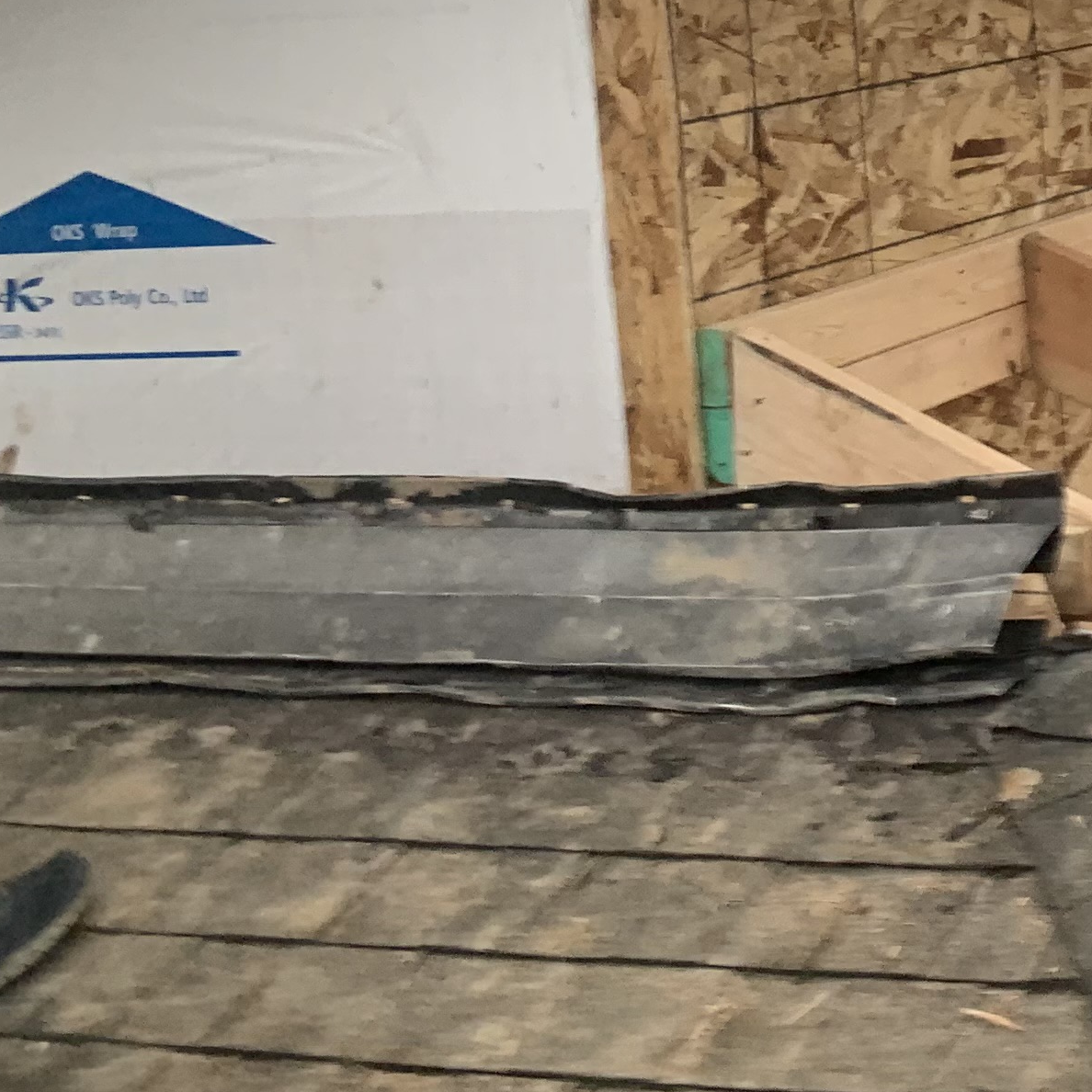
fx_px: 2784
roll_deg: +4.0
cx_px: 1731
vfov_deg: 21.1
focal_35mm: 78
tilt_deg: -1.4
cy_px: -107
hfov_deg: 18.9
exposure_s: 1/121
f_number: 1.8
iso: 64
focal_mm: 4.25
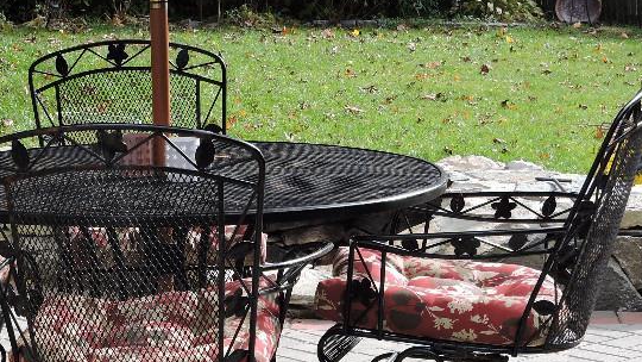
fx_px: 2111
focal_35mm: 124
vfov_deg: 9.7
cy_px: 386
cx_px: 169
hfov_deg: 17.2
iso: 100
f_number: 4.2
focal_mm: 10.7
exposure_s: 1/200
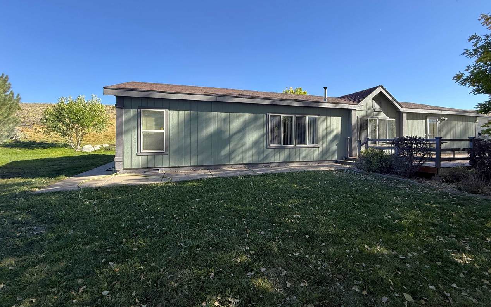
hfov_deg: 101.5
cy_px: 137
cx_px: 245
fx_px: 201
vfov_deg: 74.5
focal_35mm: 15
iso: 50
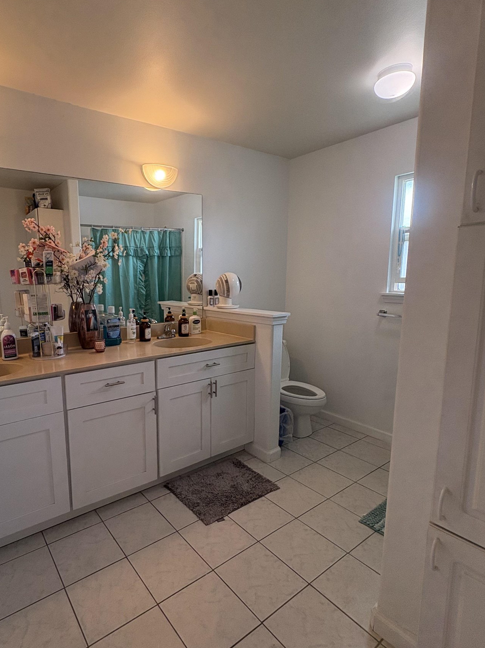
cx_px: 175
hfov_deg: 67.4
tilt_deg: -7.4
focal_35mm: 19
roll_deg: +0.4
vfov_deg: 84.7
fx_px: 355
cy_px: 325
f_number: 2.2
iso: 200
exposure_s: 1/120
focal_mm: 2.22
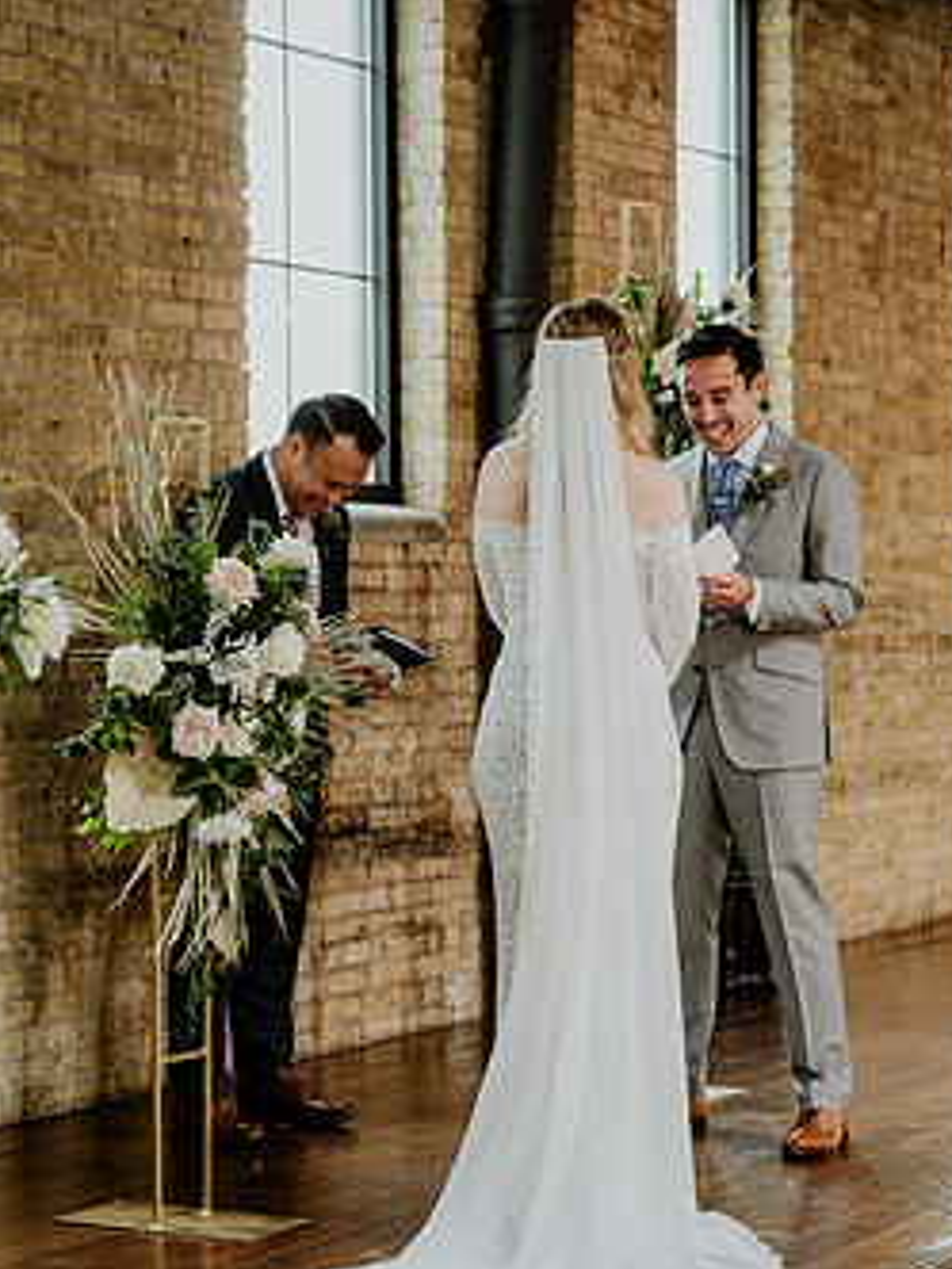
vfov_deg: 21.5
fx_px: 3337
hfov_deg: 16.2
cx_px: 533
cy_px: 608
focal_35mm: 91
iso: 1250
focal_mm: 70
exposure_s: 1/200
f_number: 3.2
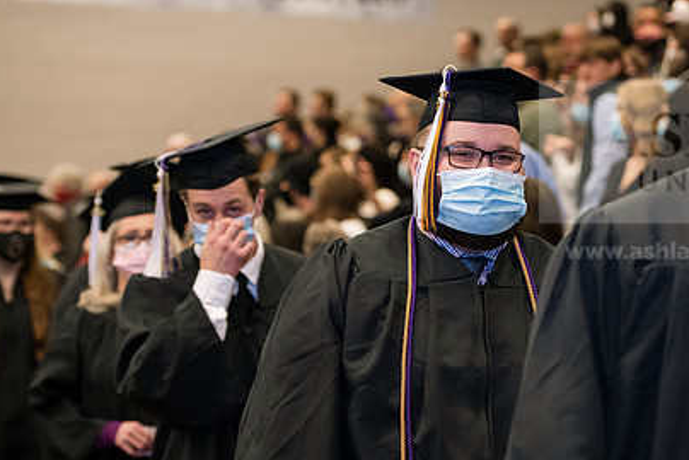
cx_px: 488
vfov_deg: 10.4
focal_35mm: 132
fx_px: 2528
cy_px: 287
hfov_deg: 15.5
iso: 1600
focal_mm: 92
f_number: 3.5
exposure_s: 1/200
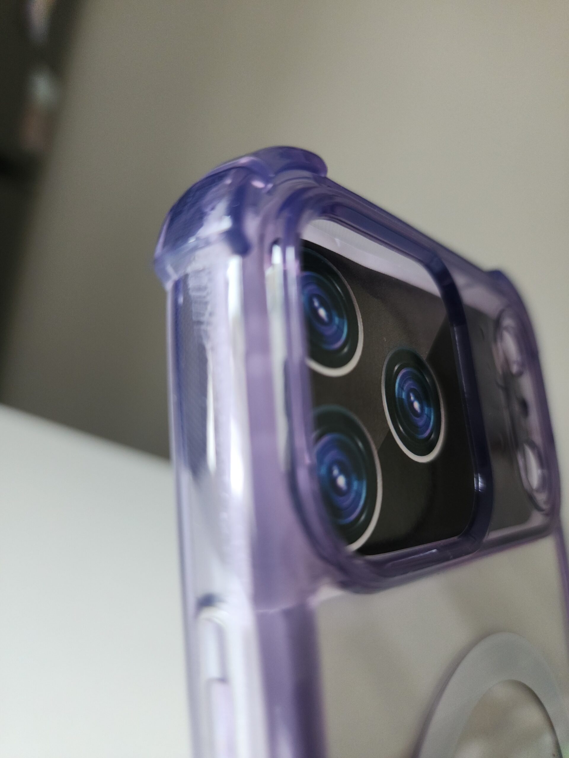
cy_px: 379
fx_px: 504
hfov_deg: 58.9
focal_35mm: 23
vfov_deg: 73.9
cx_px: 284
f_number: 1.8
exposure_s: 1/40
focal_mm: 6.4
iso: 200
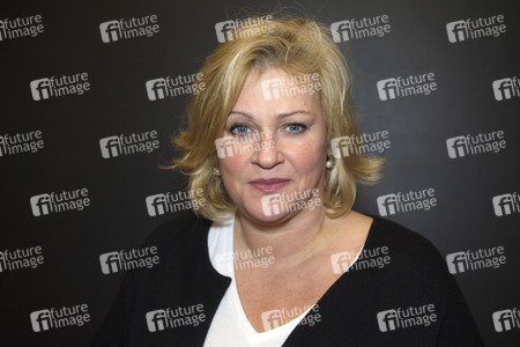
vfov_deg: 24.6
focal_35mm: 55
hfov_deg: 36.2
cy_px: 174
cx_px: 260
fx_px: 794
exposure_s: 1/160
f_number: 4.5
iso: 800
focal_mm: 55
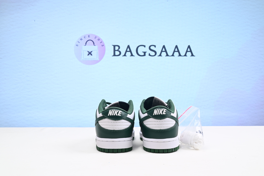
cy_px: 88
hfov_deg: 49.5
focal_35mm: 39
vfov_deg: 34.2
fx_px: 286
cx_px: 132
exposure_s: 1/2
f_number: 16
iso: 100
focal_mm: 39
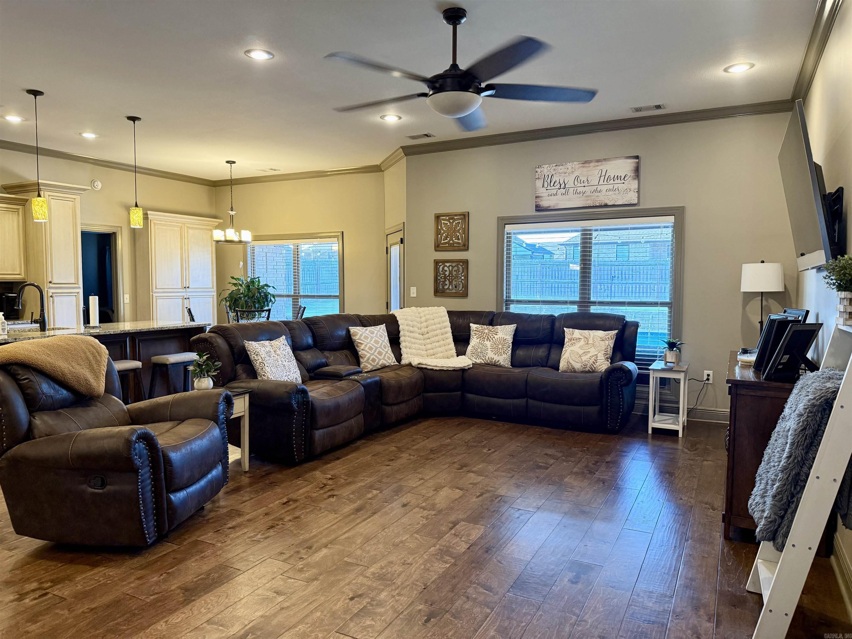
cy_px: 320
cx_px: 426
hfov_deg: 71.6
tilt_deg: -3.3
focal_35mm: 24
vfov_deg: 56.8
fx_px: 591
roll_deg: +0.0
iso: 200
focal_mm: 6.76
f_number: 1.78
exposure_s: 1/60
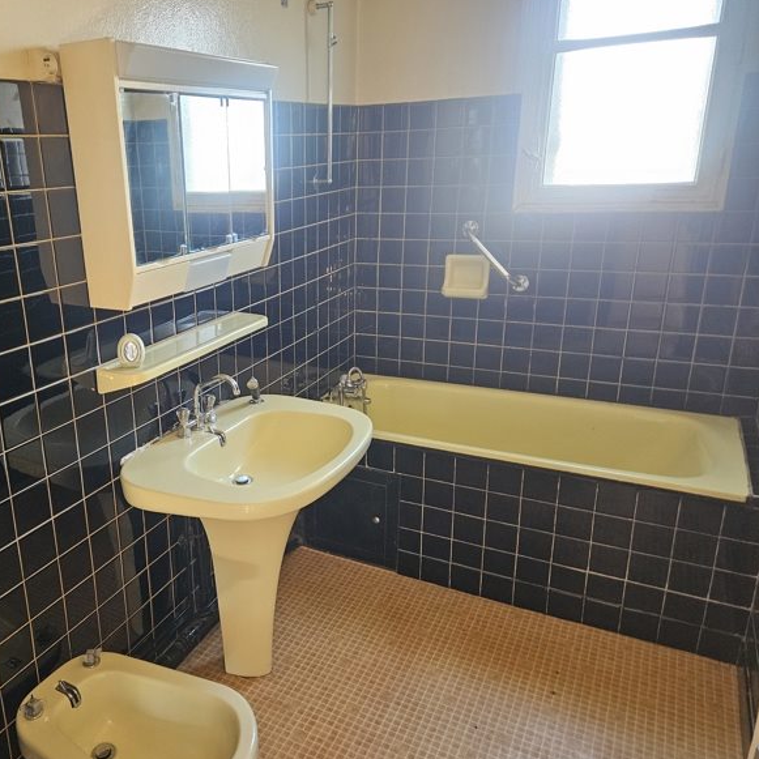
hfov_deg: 55.8
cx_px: 239
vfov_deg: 57.3
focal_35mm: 28
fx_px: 695
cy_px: 383
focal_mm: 5.4
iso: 500
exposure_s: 1/100
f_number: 1.8
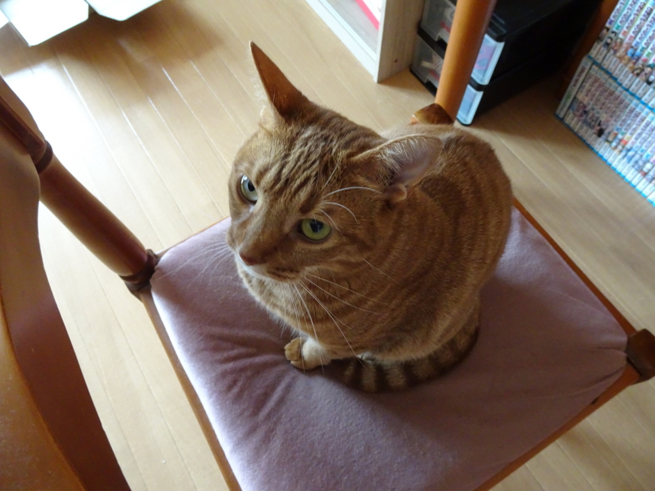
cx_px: 328
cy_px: 246
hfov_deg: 71.6
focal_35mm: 24
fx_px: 454
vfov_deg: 56.8
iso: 800
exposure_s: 1/20
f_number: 3.5
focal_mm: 4.1
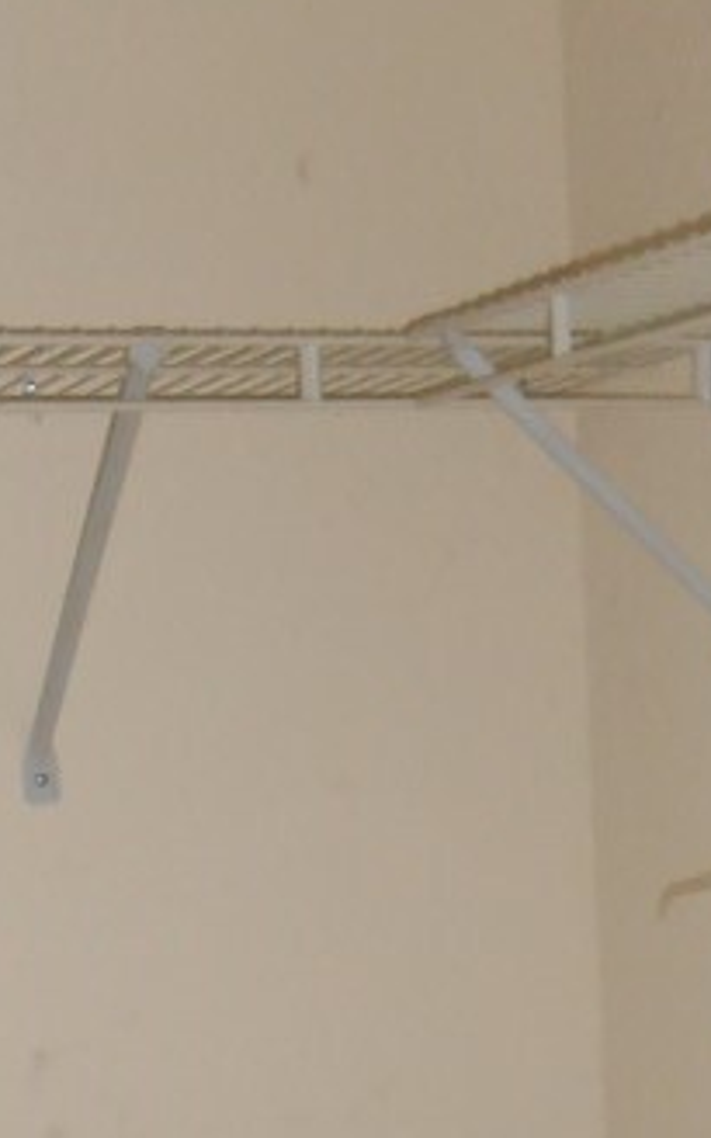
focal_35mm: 86
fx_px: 2666
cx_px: 423
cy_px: 1176
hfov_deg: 15.2
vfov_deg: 23.0
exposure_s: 1/25
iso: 200
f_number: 3.5
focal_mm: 4.6
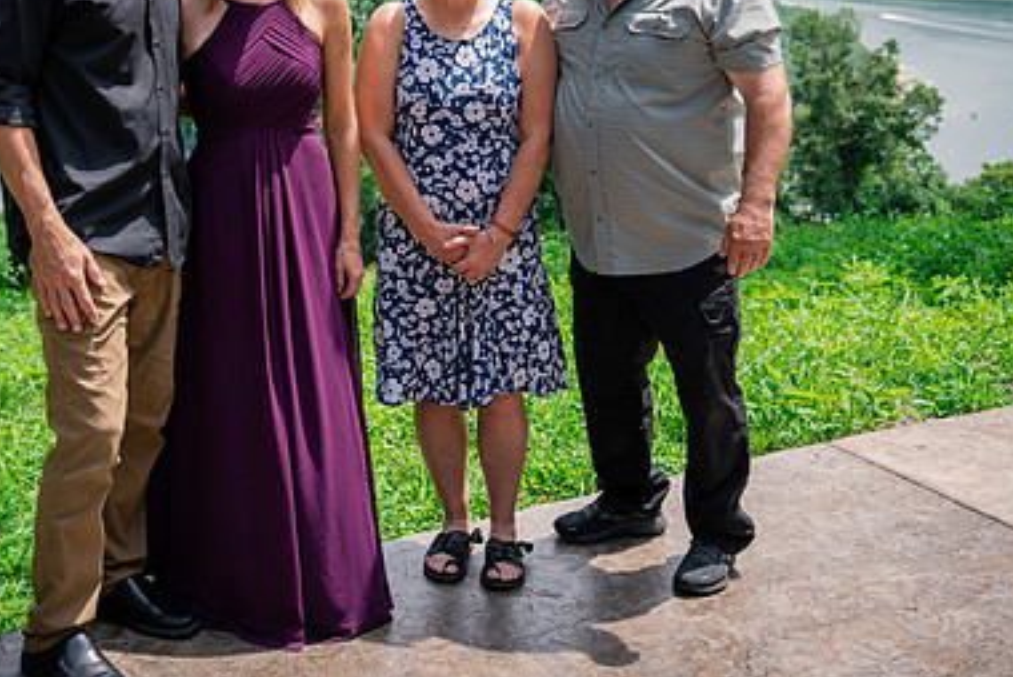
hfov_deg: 37.3
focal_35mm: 53
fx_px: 1492
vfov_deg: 25.3
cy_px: 168
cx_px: 400
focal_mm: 34
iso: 400
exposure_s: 1/800
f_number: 4
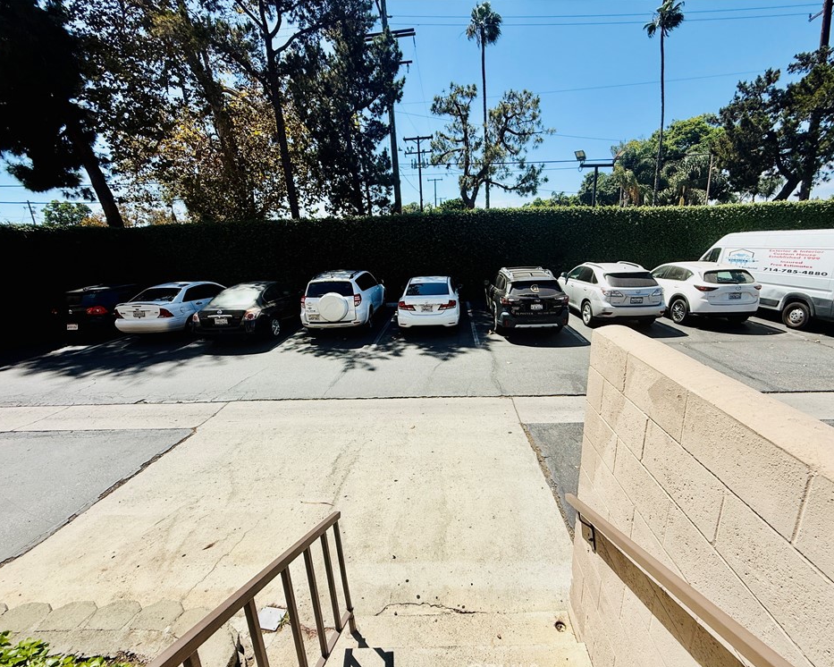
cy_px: 342
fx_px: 370
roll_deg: +1.2
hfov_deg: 96.6
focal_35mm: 15
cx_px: 448
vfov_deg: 84.0
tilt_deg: -14.5
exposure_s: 1/2092
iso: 50
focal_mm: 2.22
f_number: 2.2
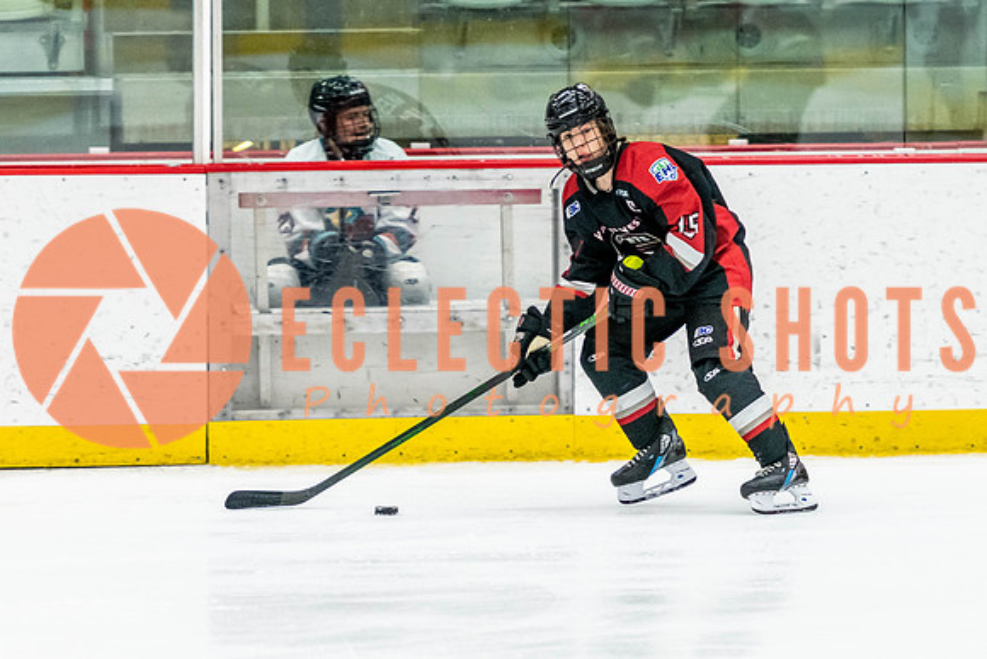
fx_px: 8621
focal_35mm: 314
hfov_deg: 6.6
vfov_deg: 4.4
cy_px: 427
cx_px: 592
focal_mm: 165
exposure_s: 1/640
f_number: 2.8
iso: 2500
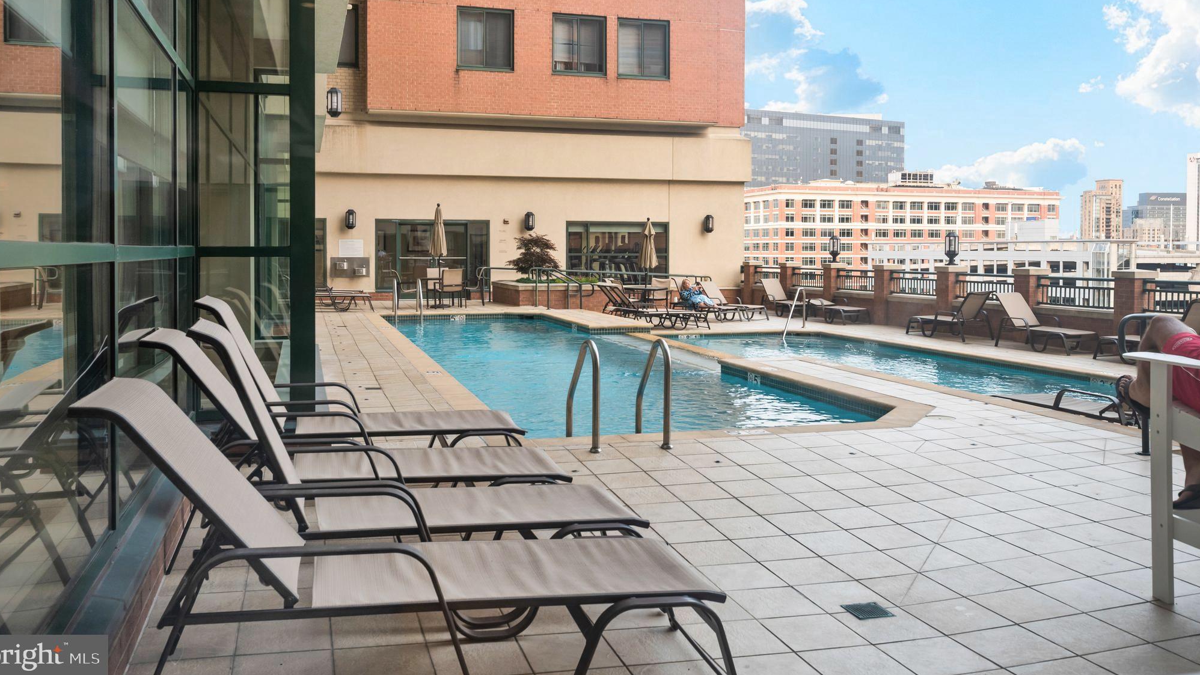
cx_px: 591
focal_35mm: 29
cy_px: 269
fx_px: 923
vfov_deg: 40.0
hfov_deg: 66.1
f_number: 8
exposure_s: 1/60
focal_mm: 27
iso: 320
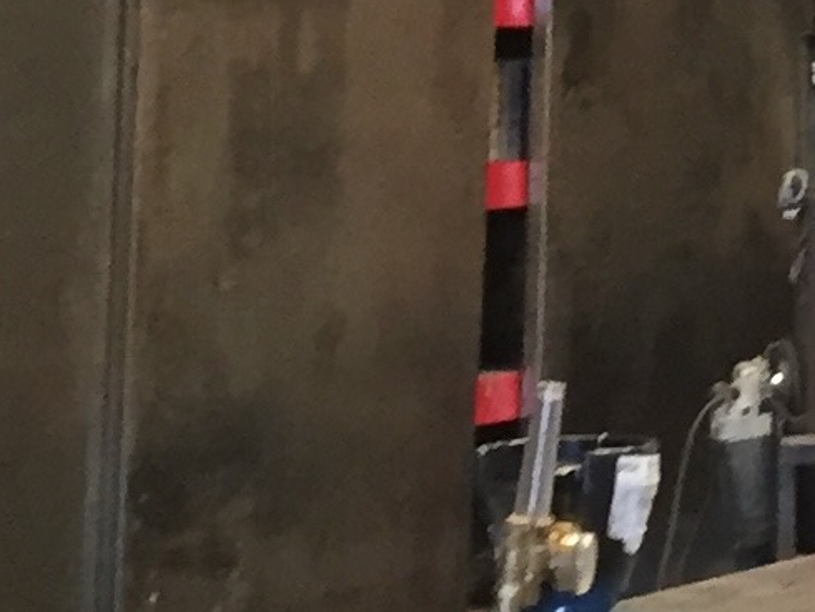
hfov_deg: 9.5
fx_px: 4546
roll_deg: -0.3
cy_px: -539
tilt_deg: +8.0
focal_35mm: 193
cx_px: 1693
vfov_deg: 7.4
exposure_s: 1/30
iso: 100
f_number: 2.2
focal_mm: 4.15
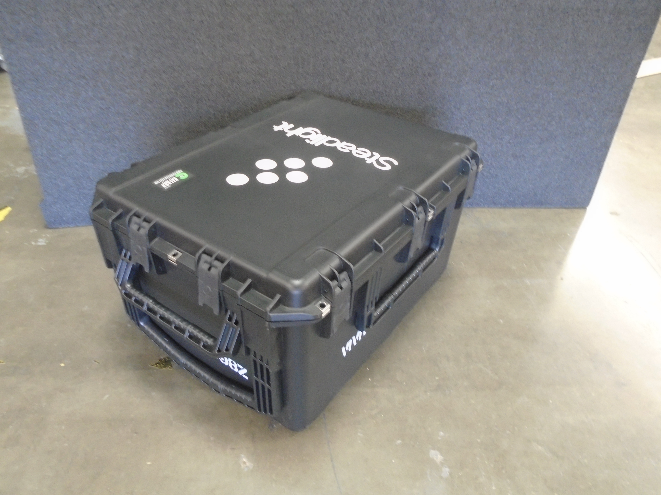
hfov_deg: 67.3
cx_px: 330
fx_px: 496
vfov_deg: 53.1
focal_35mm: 26
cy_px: 248
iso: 400
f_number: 3.2
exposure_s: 1/8
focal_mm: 4.6
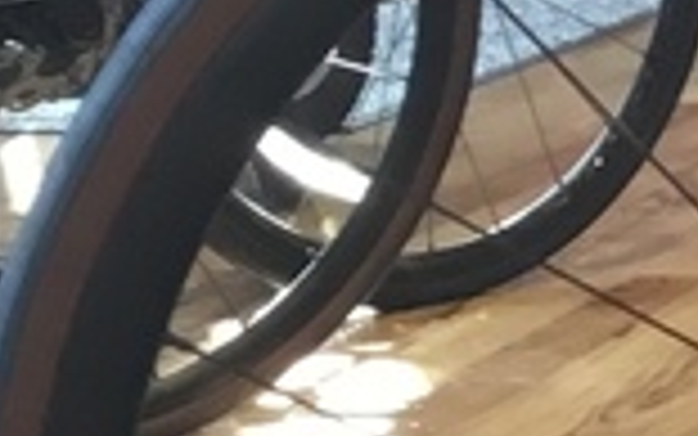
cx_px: 2513
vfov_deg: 5.2
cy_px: 297
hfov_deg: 6.9
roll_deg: -1.0
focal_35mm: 254
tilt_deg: -9.4
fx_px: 4834
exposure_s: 1/30
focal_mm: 3.3
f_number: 2.4
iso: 50
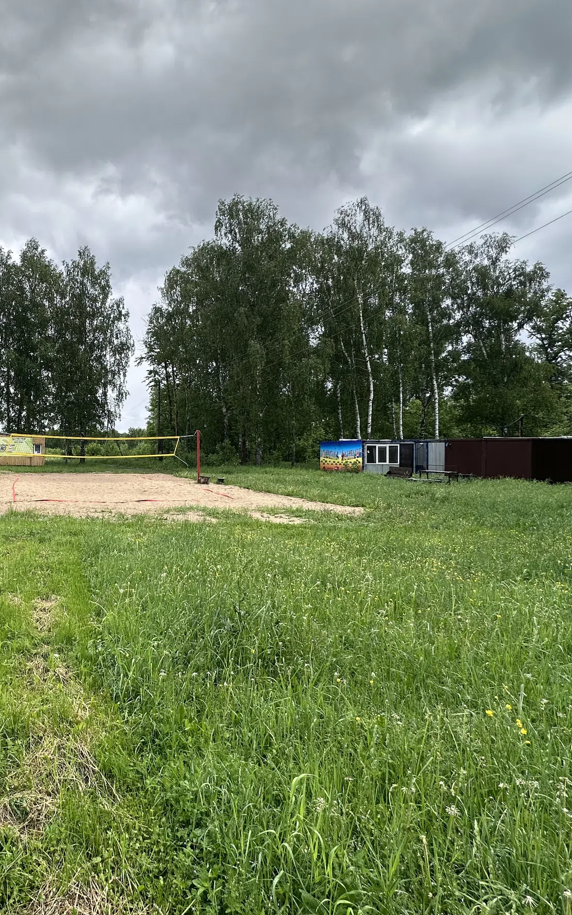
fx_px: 499
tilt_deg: -1.1
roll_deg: -0.1
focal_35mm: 20
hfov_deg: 53.0
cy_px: 454
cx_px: 67
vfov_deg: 85.1
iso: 40
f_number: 2.2
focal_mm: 2.22
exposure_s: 1/475
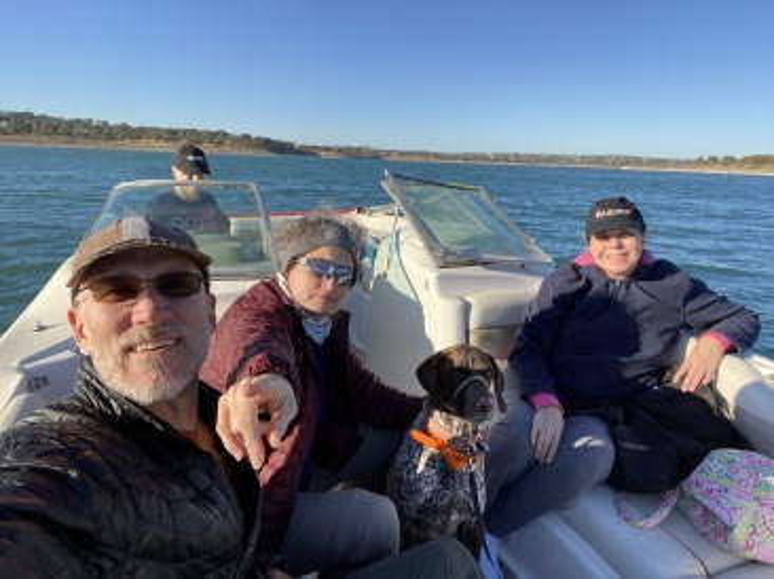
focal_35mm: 23
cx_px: 387
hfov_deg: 74.0
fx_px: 514
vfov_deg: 58.8
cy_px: 290
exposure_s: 1/607
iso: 25
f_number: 2.2
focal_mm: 2.71
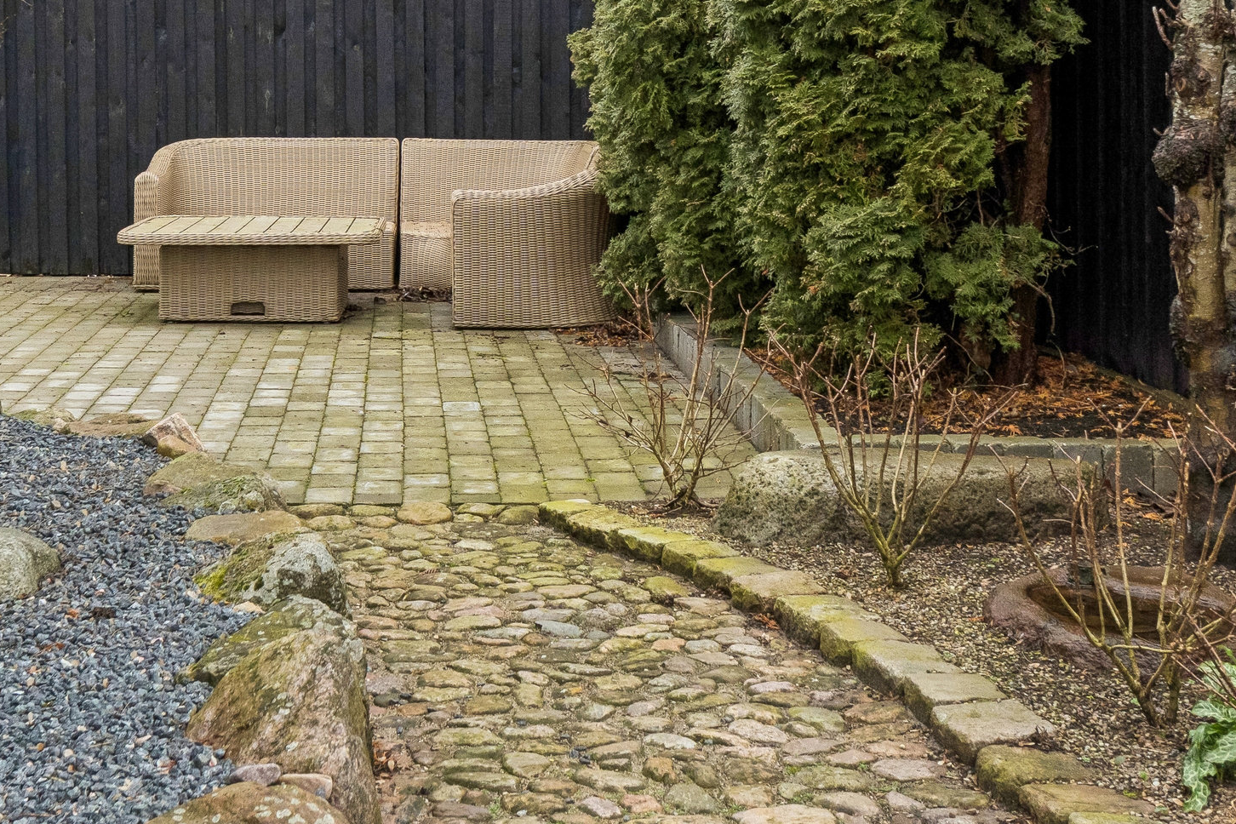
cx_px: 409
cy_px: 54
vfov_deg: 21.3
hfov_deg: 32.1
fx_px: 2129
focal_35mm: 62
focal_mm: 20
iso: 500
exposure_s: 1/250
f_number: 8
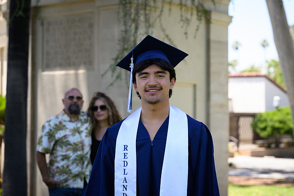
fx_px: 694
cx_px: 147
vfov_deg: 16.1
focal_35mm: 85
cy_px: 98
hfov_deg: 23.9
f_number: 5
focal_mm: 85
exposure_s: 1/125
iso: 100
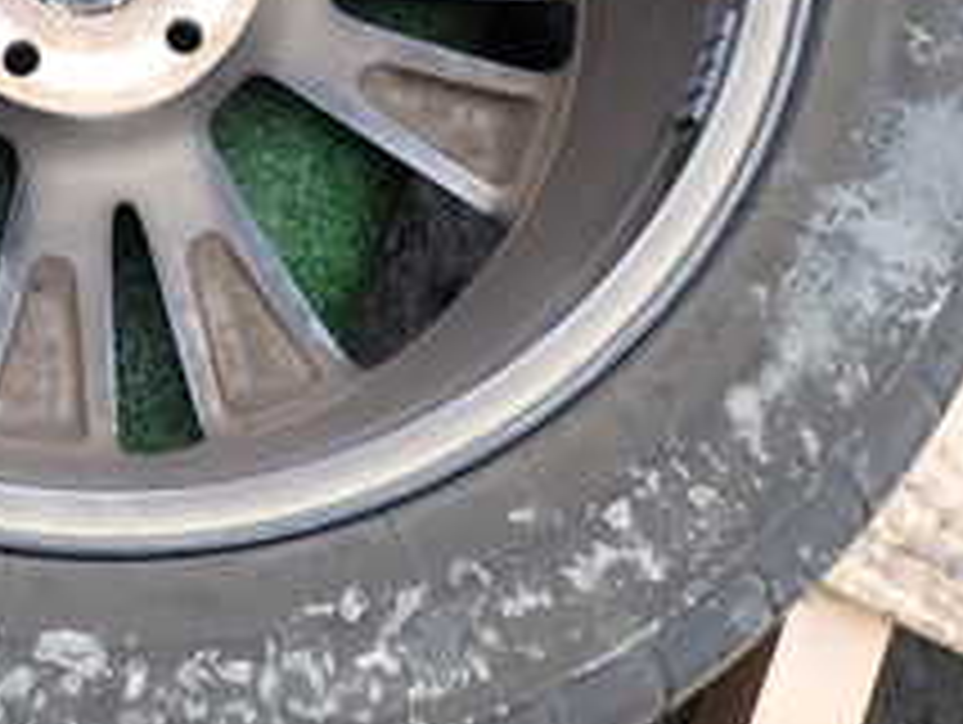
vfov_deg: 20.3
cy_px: -27
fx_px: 1950
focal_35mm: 70
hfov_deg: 26.8
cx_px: 94
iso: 100
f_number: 2.8
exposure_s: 1/80
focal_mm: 4.5
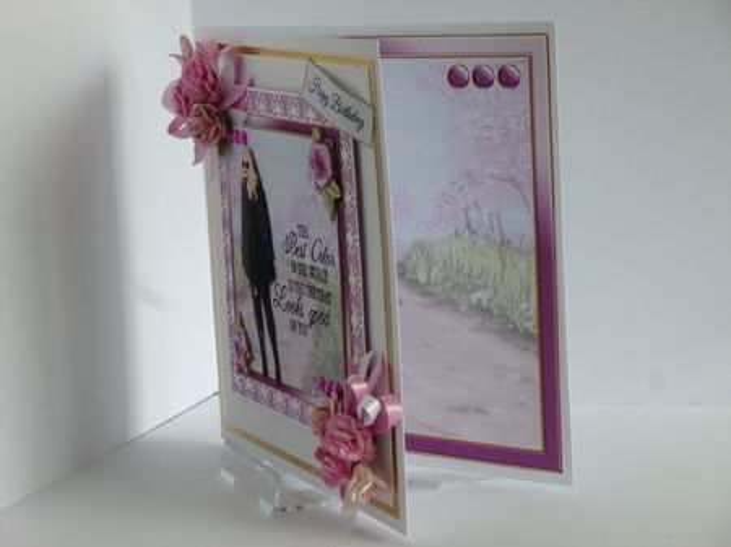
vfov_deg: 14.8
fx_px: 2111
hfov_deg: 19.6
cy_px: 274
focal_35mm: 100
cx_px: 366
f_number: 5.3
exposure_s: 1/20
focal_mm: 17.8
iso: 400
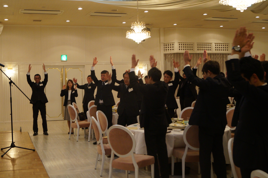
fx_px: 335
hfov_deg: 43.5
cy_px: 90
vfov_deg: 29.8
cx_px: 109
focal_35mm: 45
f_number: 4
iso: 1000
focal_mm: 24
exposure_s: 1/60
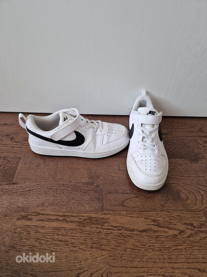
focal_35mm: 23
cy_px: 138
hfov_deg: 58.9
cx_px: 104
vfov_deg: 73.9
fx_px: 183
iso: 200
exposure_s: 1/100
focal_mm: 5.4
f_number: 1.8
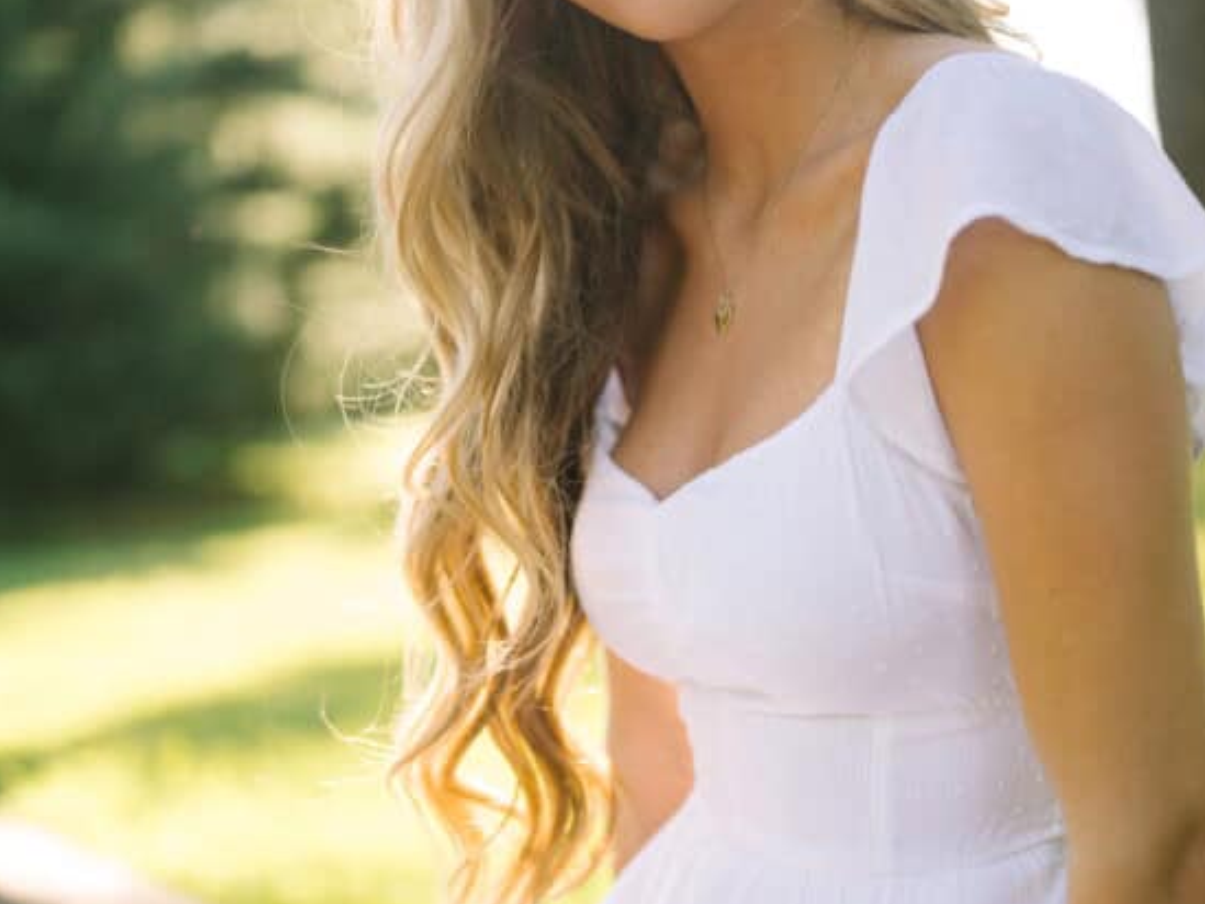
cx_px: 601
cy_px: 450
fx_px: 2542
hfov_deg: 26.7
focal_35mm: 73
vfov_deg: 20.2
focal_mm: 50
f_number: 1.8
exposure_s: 1/1250
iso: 400
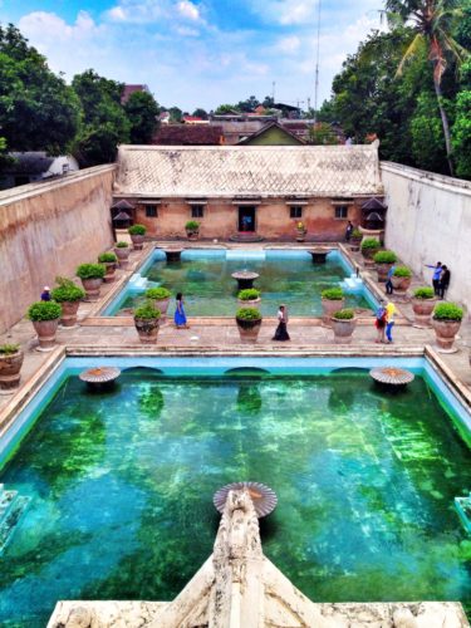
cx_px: 236
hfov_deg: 40.7
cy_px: 314
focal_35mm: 35
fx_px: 635
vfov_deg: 52.6
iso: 50
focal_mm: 4.28
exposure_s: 1/1493
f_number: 2.4
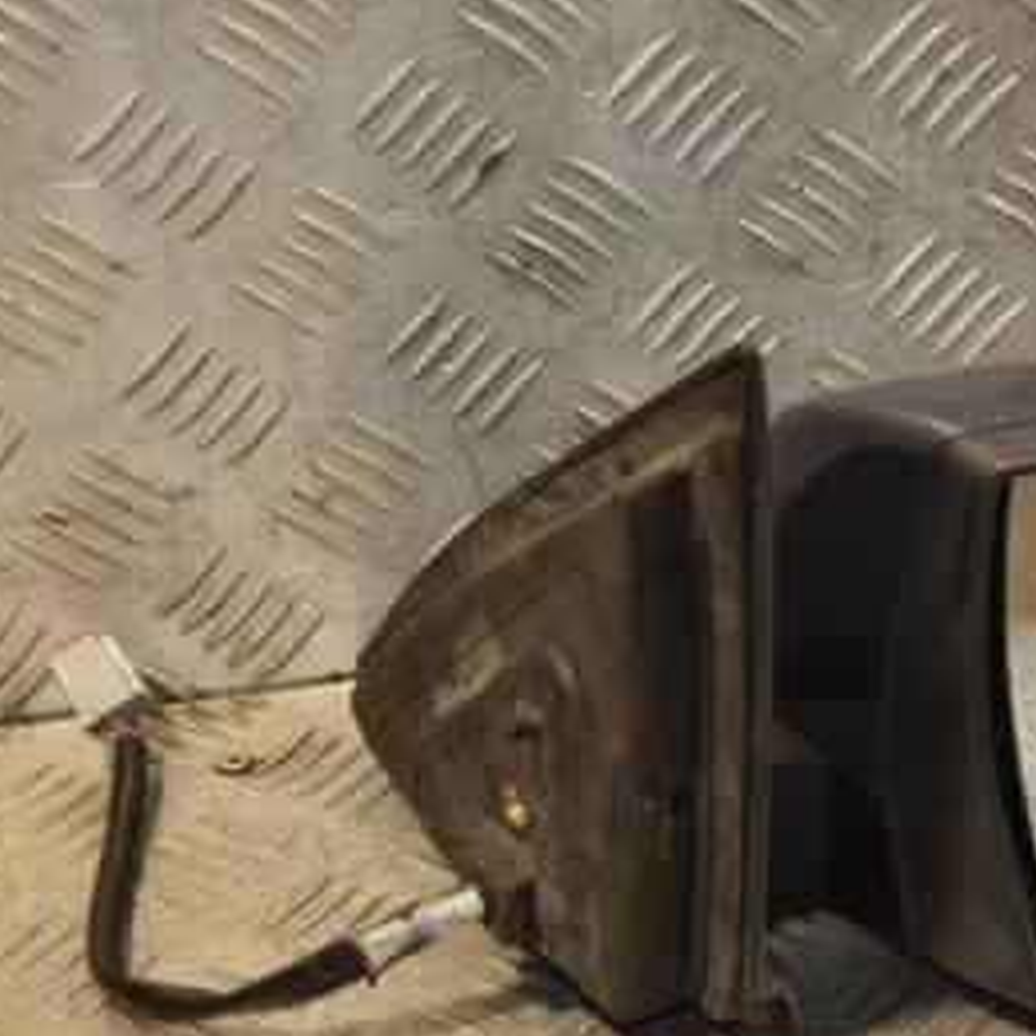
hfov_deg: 13.7
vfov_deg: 14.1
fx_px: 4199
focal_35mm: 124
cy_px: 604
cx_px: 1172
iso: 800
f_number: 4.8
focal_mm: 42
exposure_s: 1/160
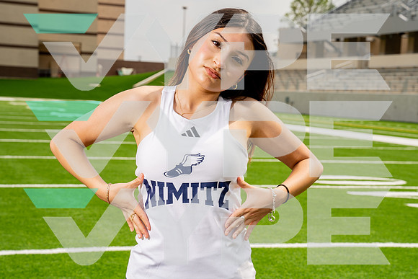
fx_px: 876
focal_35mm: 75
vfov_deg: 18.1
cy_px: 140
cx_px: 209
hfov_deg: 26.8
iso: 100
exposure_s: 1/250
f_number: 8
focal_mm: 70
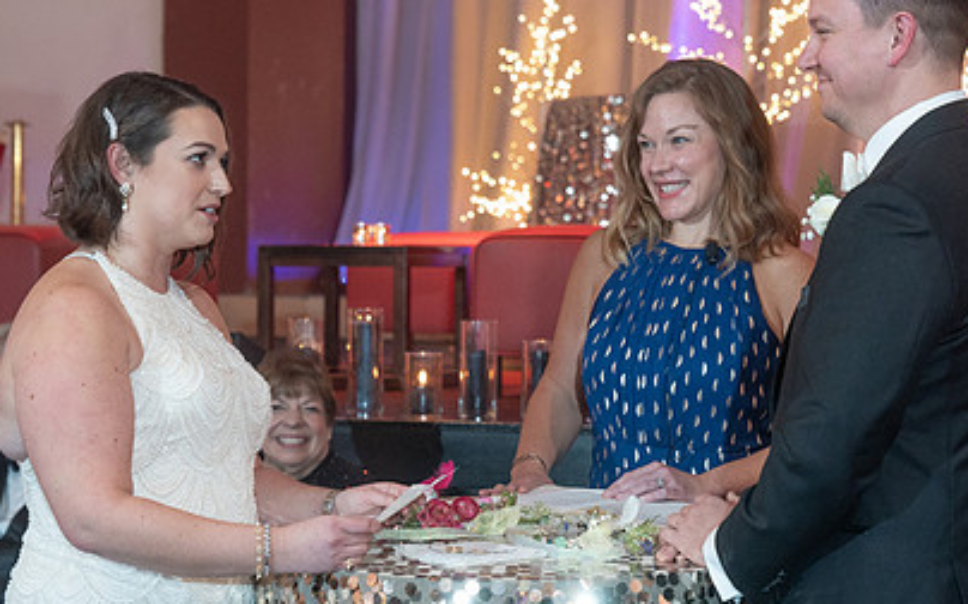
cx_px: 514
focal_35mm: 95
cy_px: 270
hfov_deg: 21.9
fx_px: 2505
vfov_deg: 13.7
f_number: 4
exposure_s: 1/100
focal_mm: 59
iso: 2500
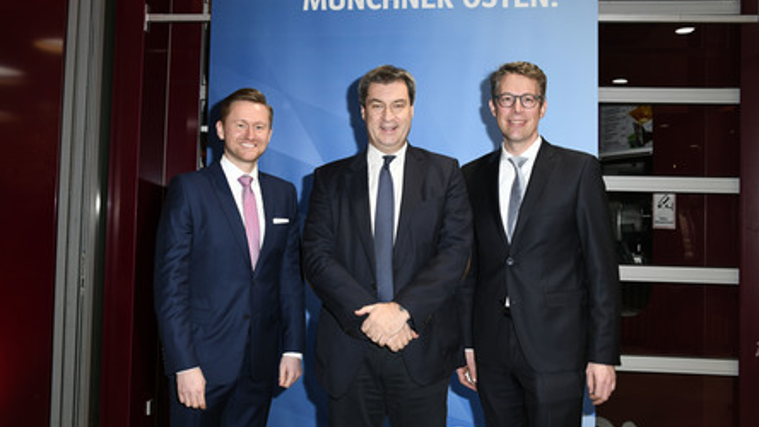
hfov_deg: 58.0
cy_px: 195
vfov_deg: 34.7
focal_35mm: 34
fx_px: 684
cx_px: 375
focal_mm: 32
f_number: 6.3
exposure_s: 1/100
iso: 1000
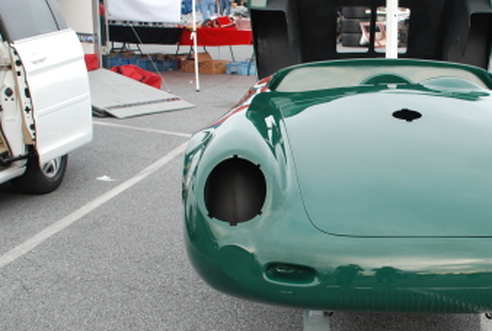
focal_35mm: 68
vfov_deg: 20.1
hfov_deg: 29.1
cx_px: 369
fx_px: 931
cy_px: 168
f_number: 4.5
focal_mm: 24
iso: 100
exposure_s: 1/80
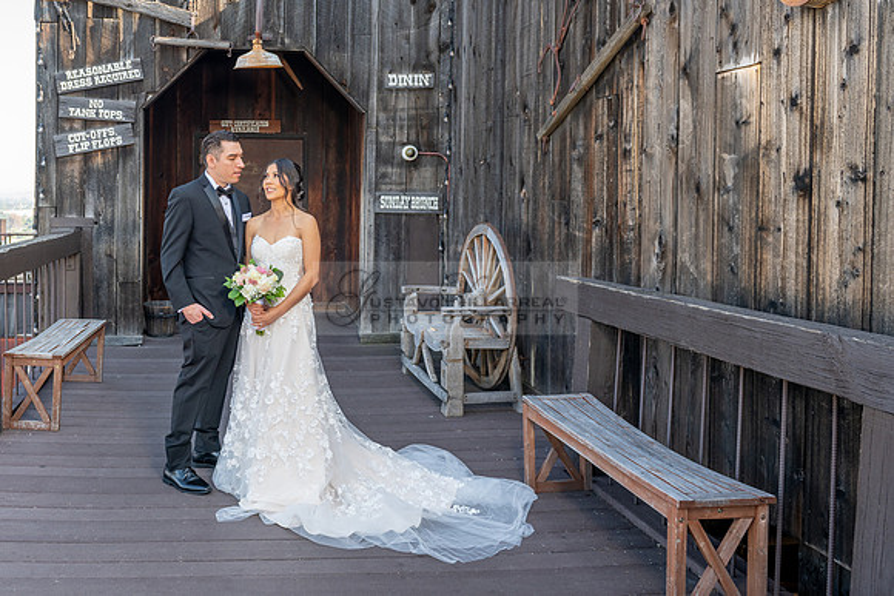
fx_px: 801
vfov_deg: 40.4
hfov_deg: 57.0
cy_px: 209
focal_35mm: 32
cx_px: 293
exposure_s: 1/160
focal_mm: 24
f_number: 4.5
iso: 200
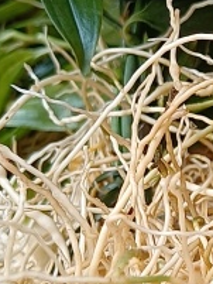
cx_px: 322
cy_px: 201
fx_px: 1172
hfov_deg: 10.1
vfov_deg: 13.8
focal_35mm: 143
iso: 100
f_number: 1.9
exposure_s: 1/115
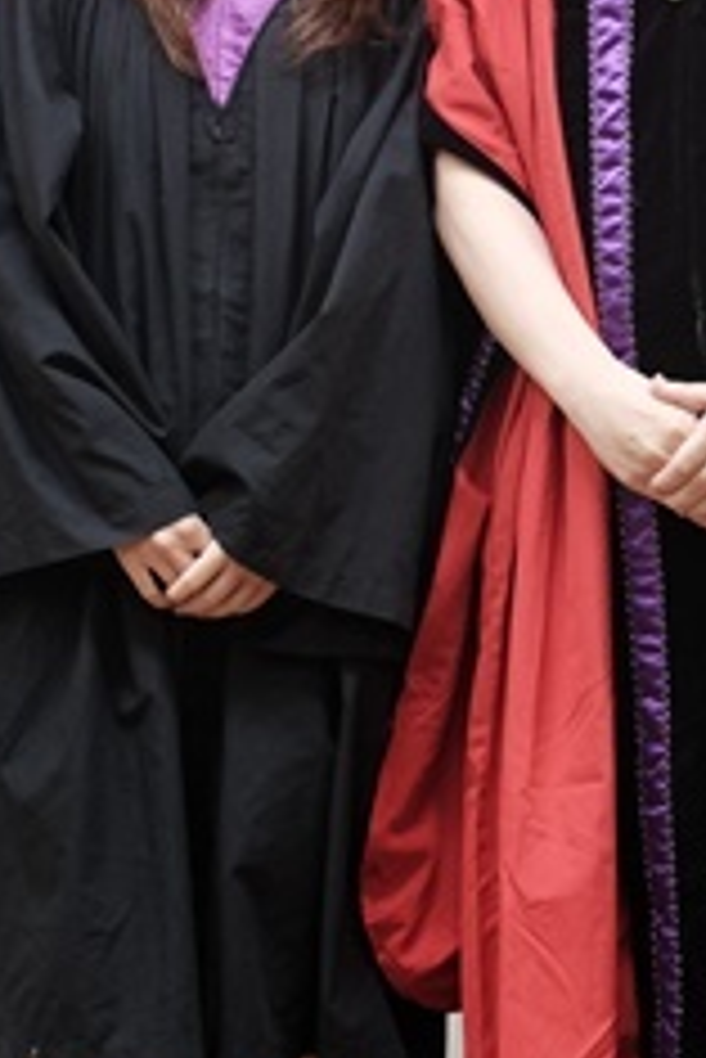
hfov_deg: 11.0
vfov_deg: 16.3
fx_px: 3671
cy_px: 302
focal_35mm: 125
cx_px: 490
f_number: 3.6
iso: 1600
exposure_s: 1/120
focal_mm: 32.9
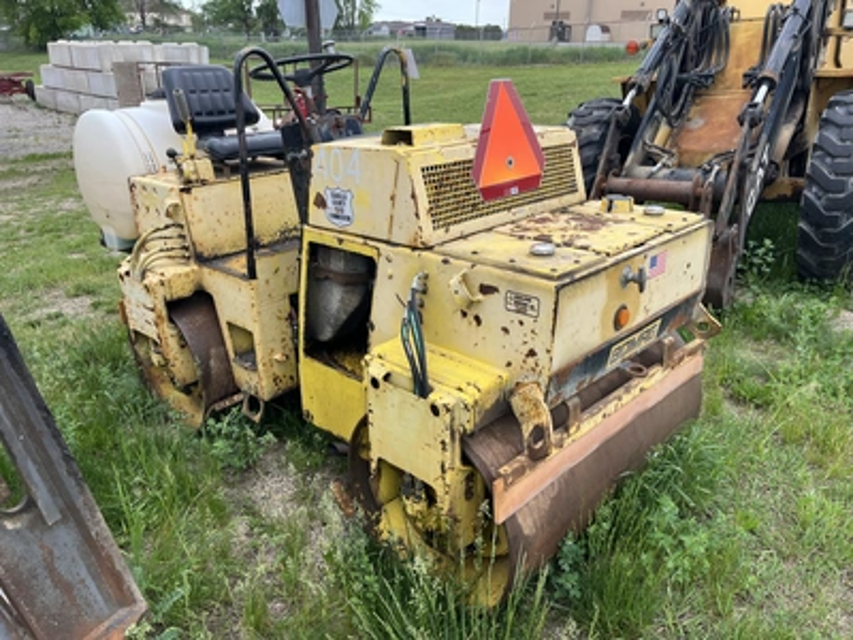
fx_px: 641
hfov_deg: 67.3
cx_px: 426
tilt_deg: -21.9
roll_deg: -0.1
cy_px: 320
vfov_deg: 53.1
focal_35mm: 26
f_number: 1.6
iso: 50
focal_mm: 5.1
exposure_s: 1/676
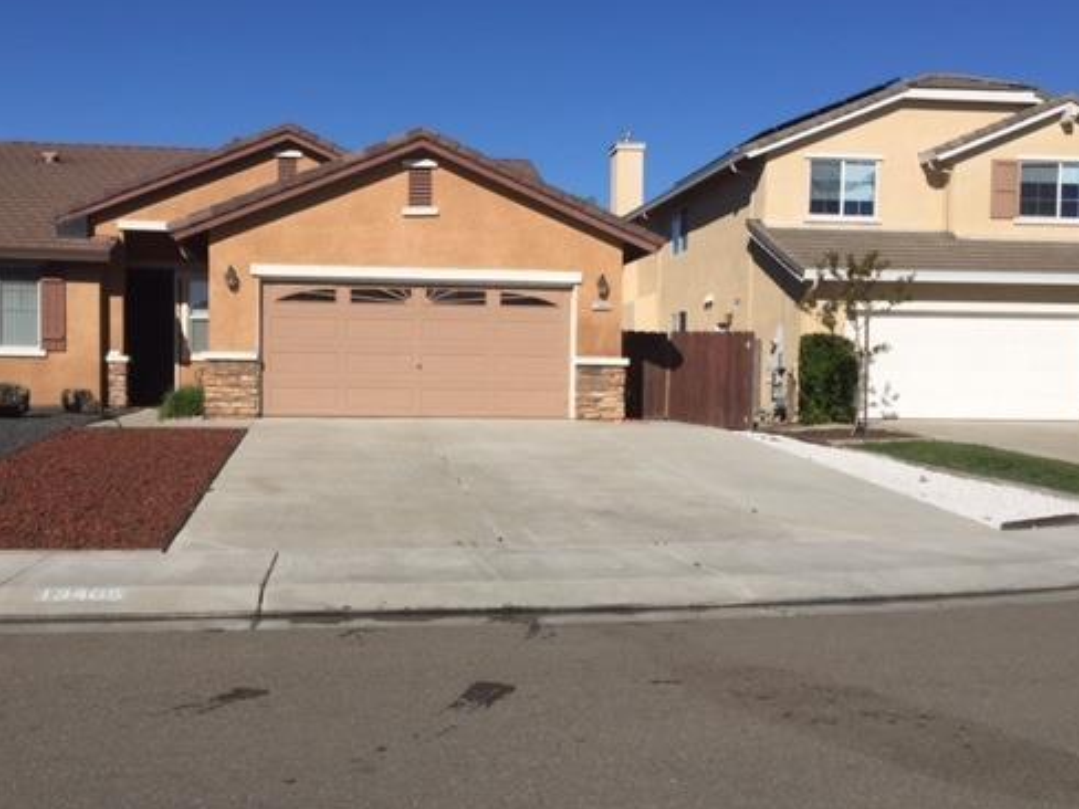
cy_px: 442
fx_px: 1184
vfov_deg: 37.7
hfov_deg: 48.8
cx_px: 458
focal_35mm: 38
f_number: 2.2
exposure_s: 1/3968
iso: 32
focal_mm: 4.15
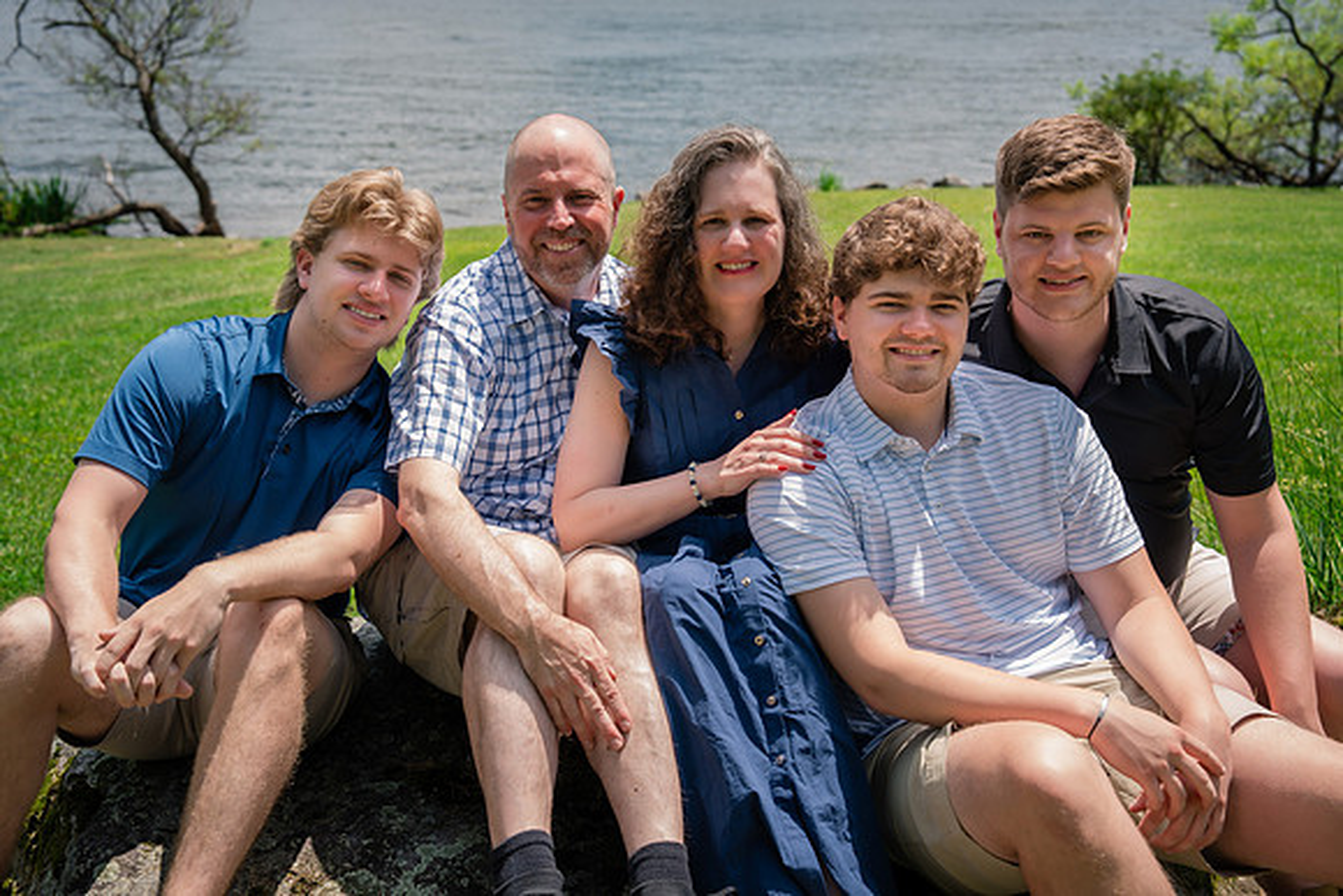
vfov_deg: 29.3
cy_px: 448
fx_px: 1716
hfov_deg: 42.7
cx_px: 672
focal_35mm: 46
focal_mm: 46
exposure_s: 1/250
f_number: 5
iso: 50
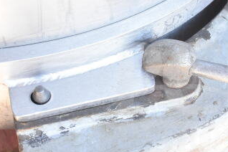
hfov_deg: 27.6
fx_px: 456
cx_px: 180
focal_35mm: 72
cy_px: 99
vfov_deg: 18.9
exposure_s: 1/250
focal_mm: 25
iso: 1600
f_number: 8
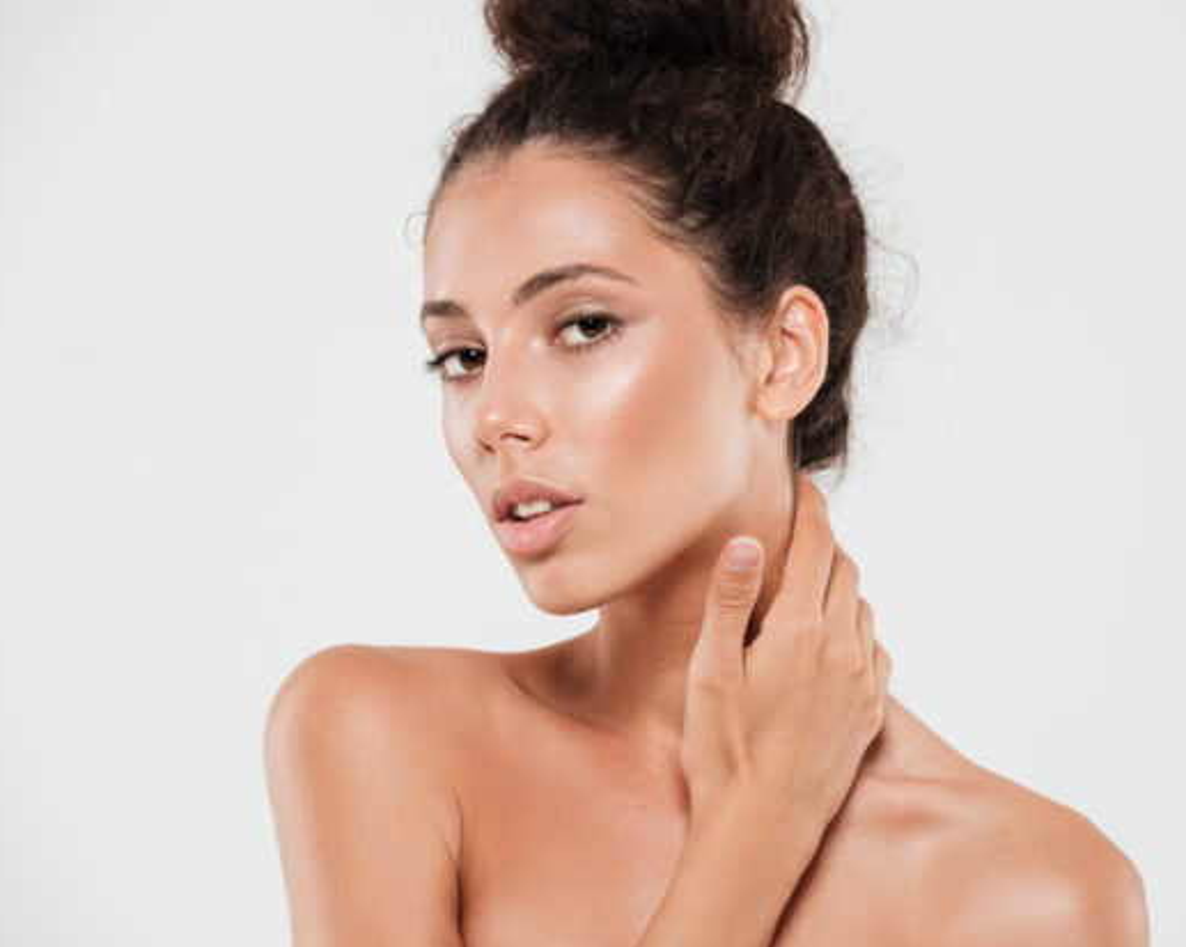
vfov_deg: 7.4
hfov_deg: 9.2
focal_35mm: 210
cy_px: 476
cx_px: 666
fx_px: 7367
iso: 100
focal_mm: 185
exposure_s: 1/160
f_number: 7.1
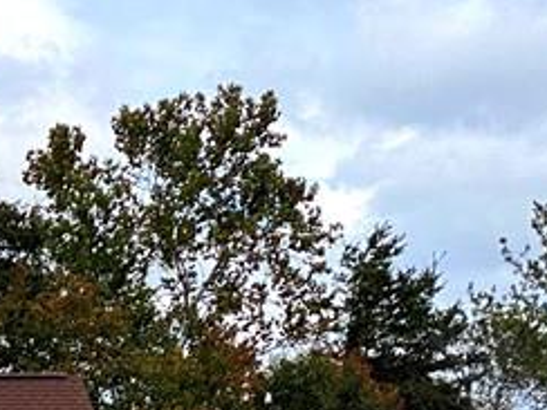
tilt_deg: -2.3
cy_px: 751
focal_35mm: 218
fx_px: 3445
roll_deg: -0.2
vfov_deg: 6.6
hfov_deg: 8.8
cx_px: -321
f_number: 2
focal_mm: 6
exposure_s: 1/1370
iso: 20
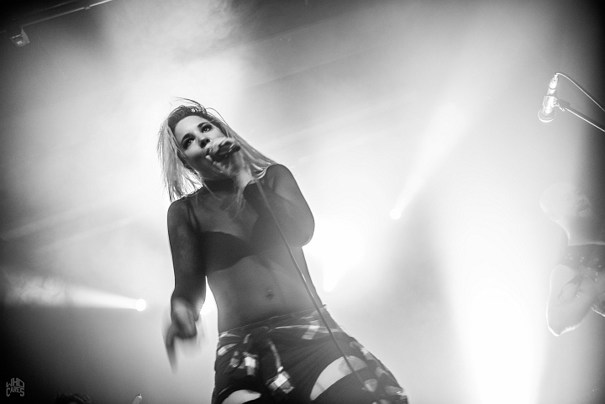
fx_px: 504
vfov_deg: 43.7
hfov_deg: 61.9
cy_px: 202
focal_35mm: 30
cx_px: 302
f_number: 2.8
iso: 1600
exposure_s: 1/80
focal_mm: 30
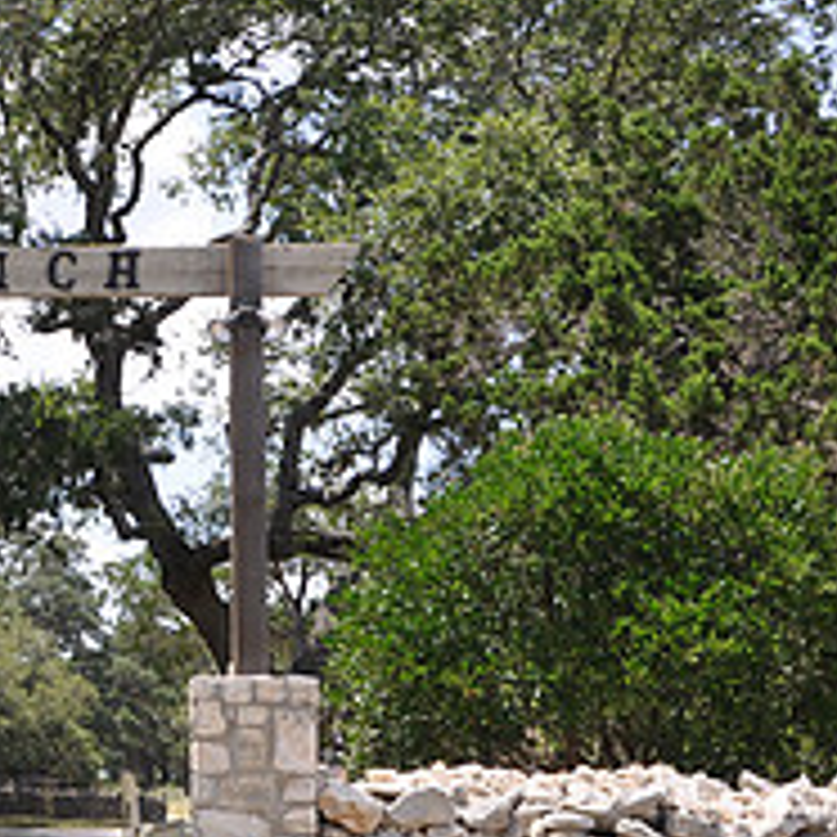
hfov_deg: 14.0
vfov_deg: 14.7
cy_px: 403
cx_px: -284
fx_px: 3255
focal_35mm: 119
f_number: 9
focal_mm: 30
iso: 200
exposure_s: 1/80
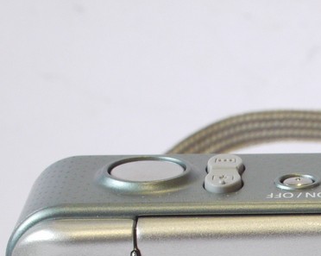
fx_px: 1794
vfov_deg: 8.0
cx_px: 421
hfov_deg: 10.0
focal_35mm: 189
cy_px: 387
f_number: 10
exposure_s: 1/80
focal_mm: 30
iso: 800
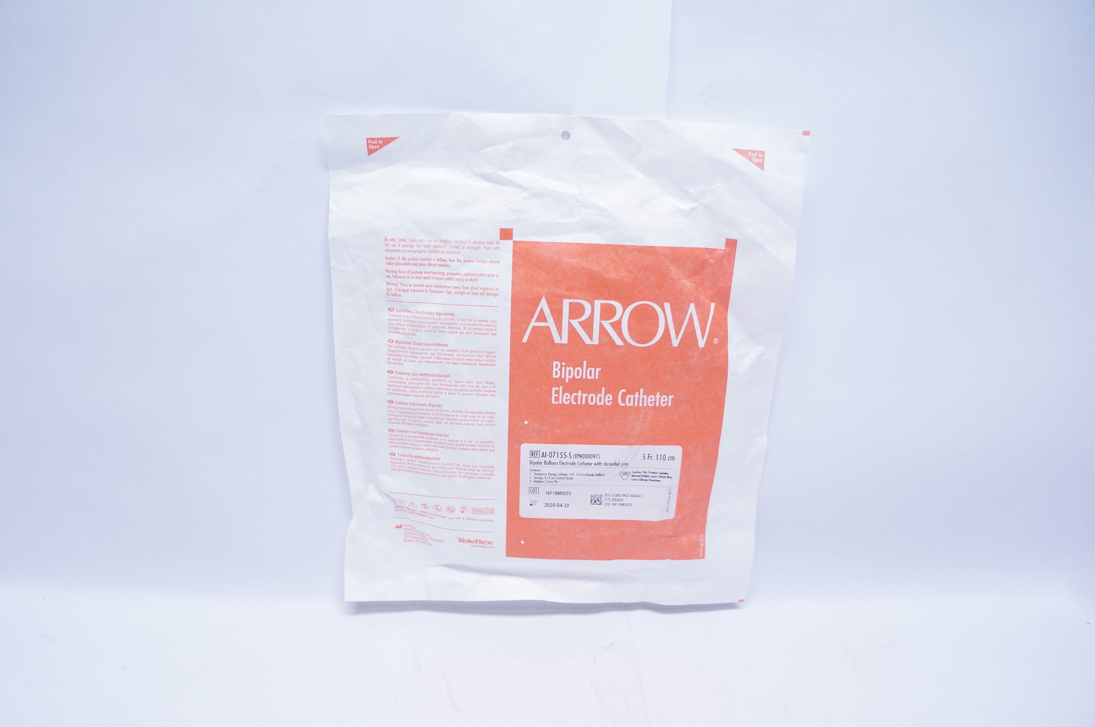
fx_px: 820
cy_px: 364
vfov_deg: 47.8
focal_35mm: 27
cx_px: 548
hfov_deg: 67.4
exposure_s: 1/160
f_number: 3.5
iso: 800
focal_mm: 18
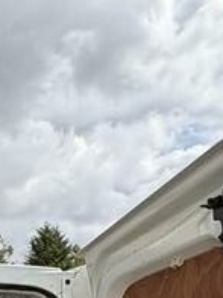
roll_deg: +2.0
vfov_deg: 23.8
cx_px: -96
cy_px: 450
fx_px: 550
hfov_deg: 20.2
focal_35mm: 64
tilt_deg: -2.2
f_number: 2.2
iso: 64
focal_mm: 2.22
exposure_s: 1/899
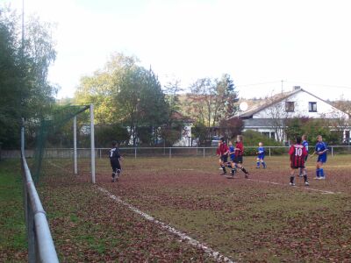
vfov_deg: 20.7
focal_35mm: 71
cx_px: 176
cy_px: 132
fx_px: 720
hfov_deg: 27.4
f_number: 4
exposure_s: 1/180
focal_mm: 10.8
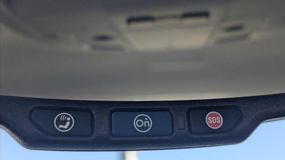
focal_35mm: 54
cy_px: 77
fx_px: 408
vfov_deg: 22.2
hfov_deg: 38.5
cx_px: 144
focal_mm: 6.9
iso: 18
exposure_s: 1/227
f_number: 1.68
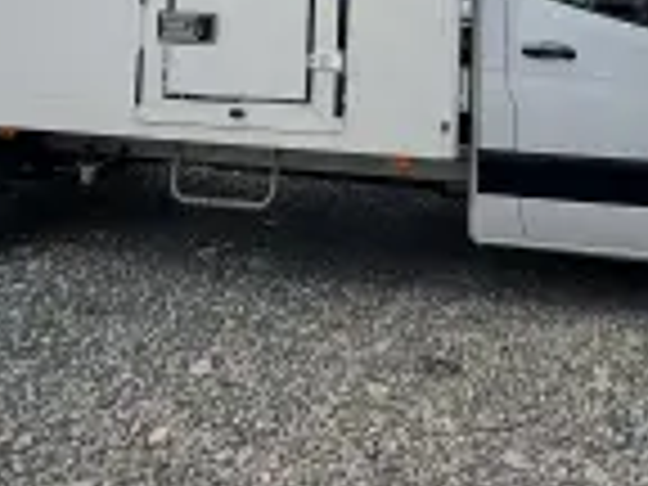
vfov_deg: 34.6
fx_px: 655
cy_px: -58
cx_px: 378
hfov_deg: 52.4
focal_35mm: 35
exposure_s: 1/1285
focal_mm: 2.22
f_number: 2.2
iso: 50
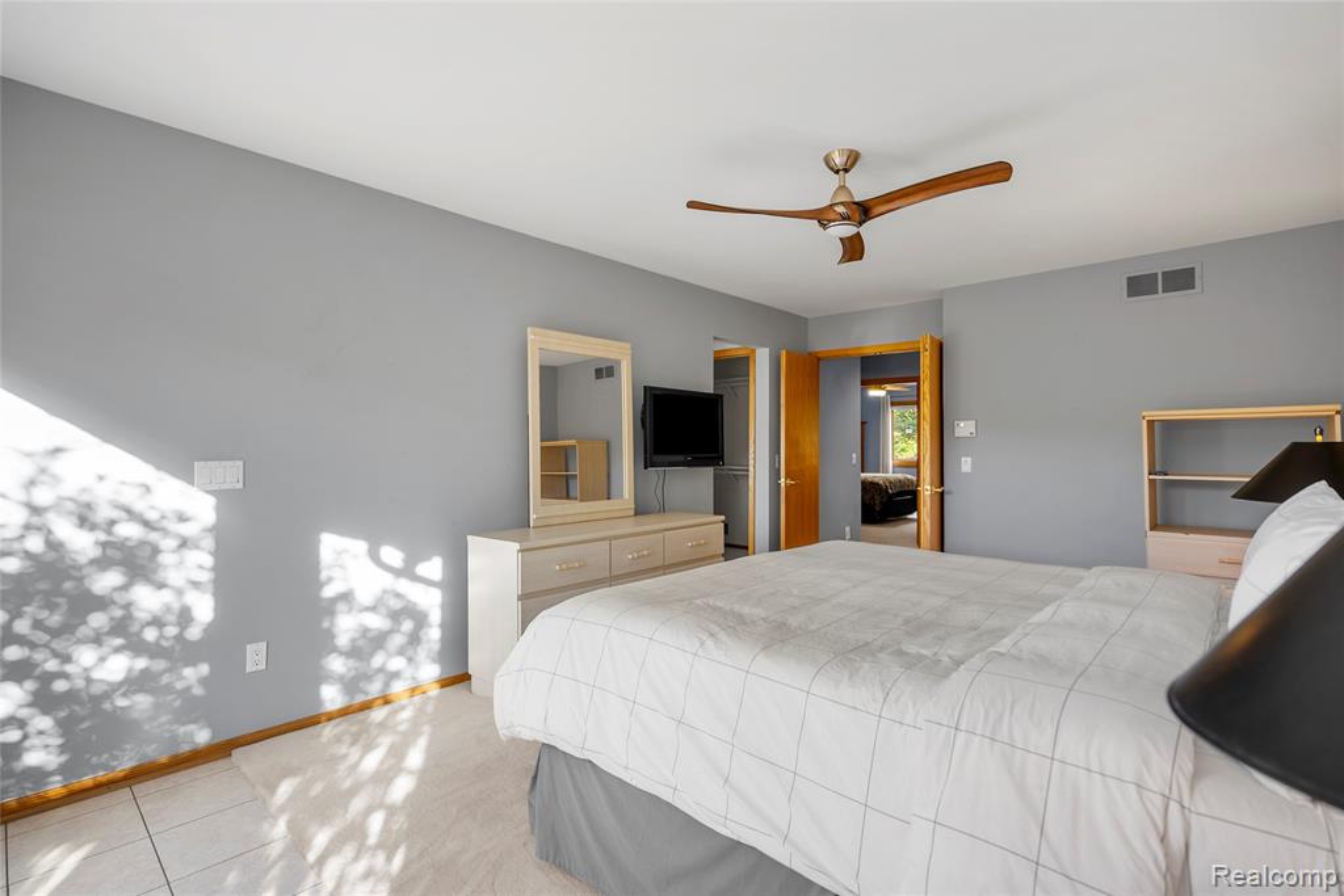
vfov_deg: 73.8
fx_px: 597
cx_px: 672
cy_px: 448
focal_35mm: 16
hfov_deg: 96.7
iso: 100
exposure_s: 1/30
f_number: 4
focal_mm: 16
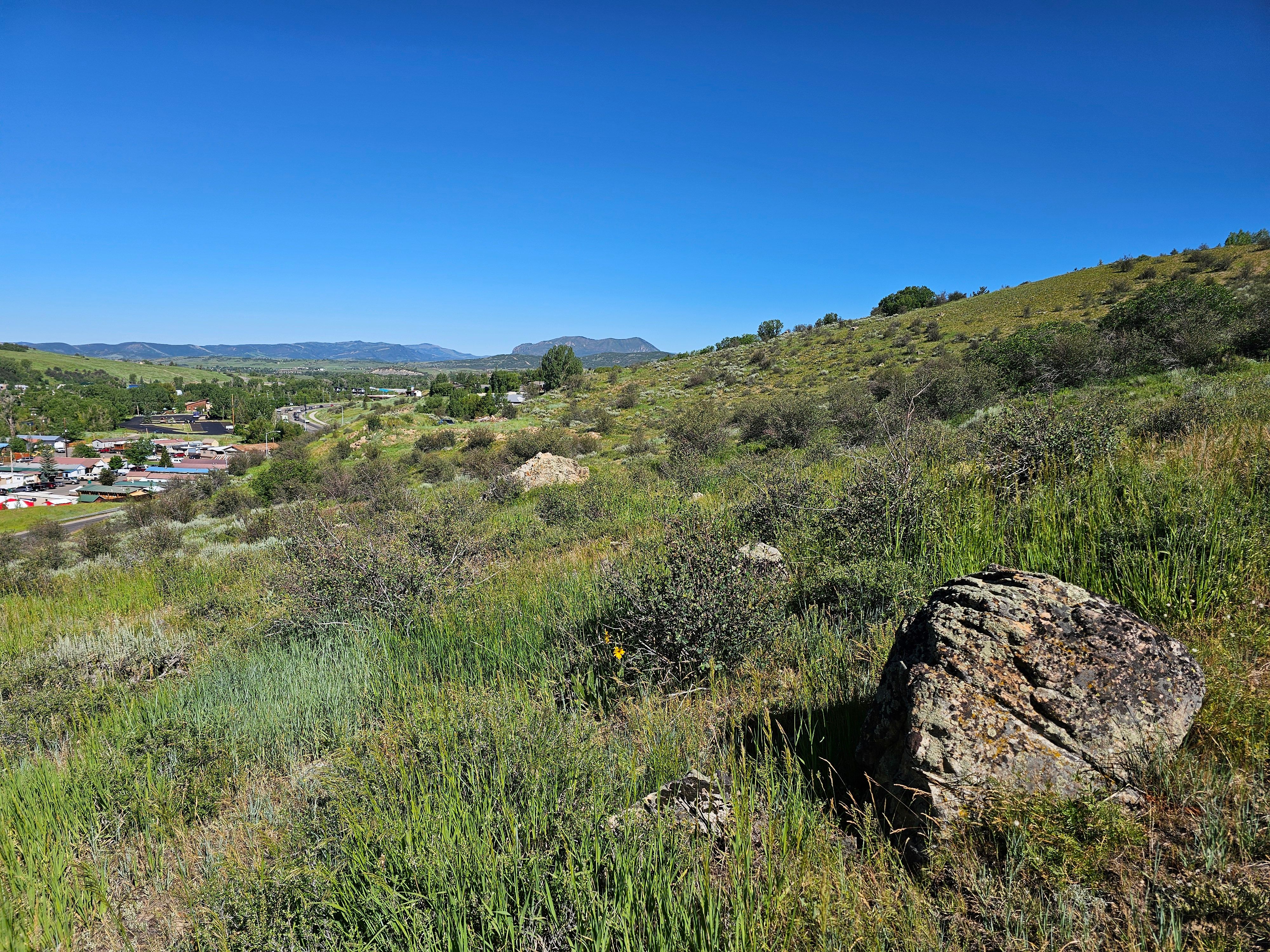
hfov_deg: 73.9
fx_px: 844
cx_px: 635
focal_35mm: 23
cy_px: 476
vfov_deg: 58.9
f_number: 1.7
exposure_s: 1/1235
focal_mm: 6.3
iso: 10
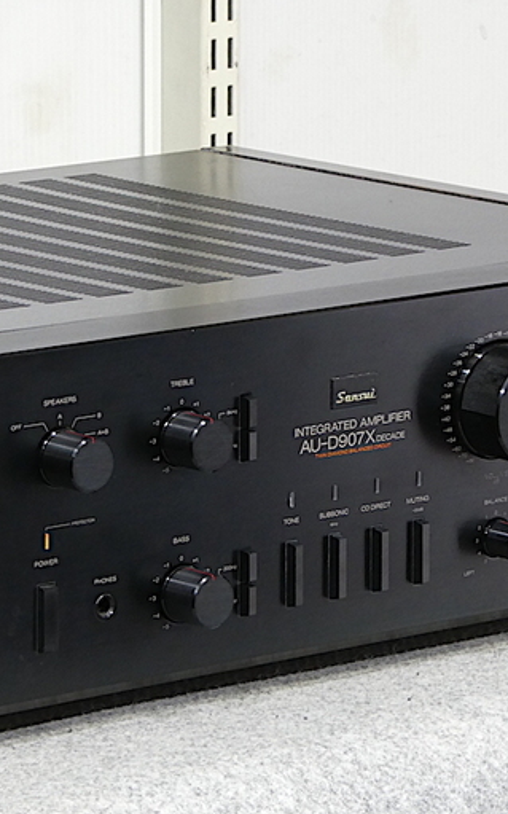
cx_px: 89
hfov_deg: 5.7
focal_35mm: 229
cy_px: 443
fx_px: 5077
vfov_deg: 9.2
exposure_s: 1/6
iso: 200
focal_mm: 20.6
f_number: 5.1
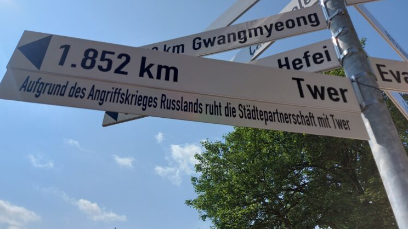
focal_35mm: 27
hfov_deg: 69.9
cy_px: 153
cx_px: 201
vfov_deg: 42.3
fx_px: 292
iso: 32
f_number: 1.8
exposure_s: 1/2422
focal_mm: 5.23
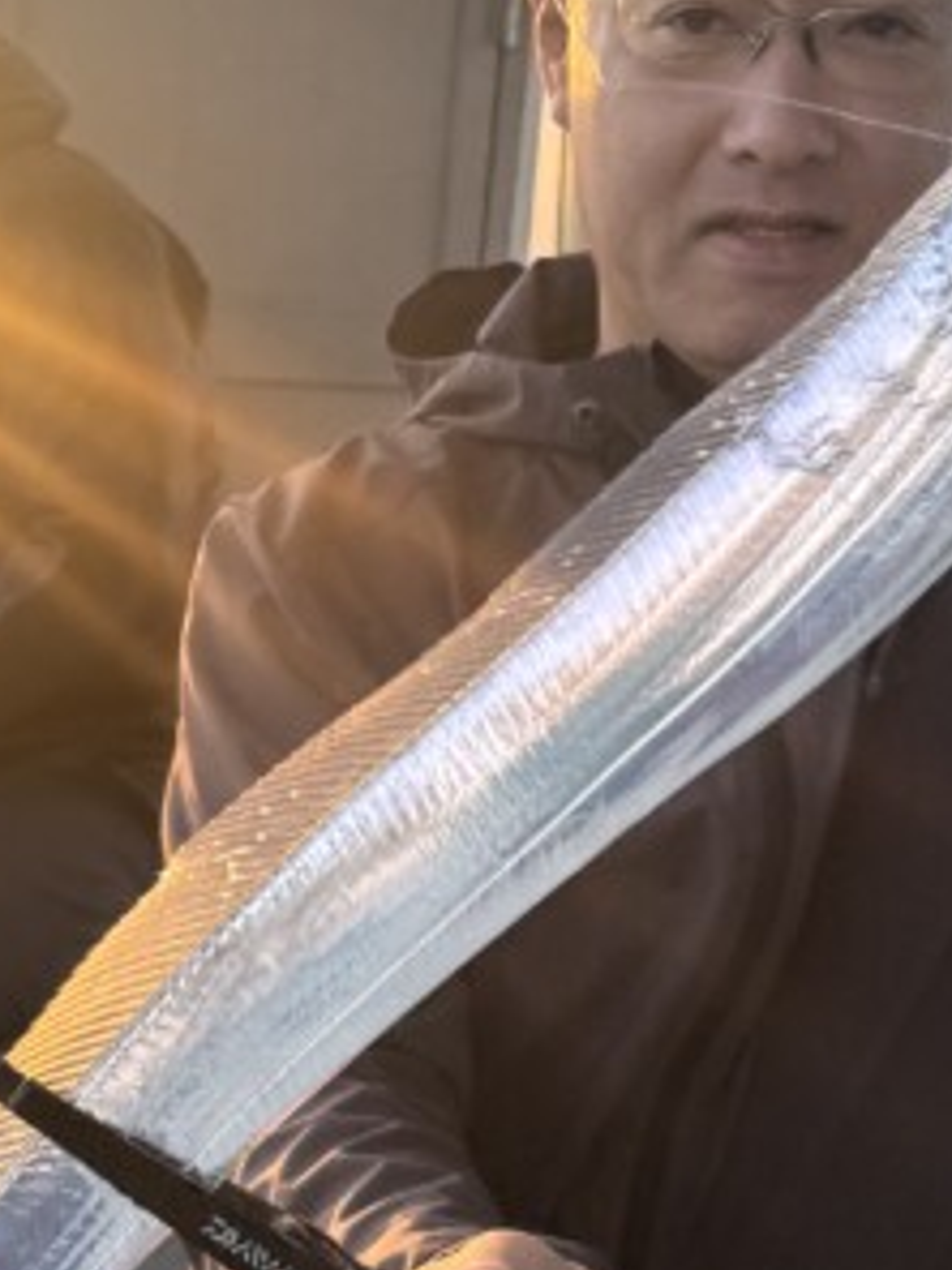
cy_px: 665
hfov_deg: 18.2
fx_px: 2970
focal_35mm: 81
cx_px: 313
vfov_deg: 24.1
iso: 80
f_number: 1.78
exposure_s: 1/730
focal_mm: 6.76
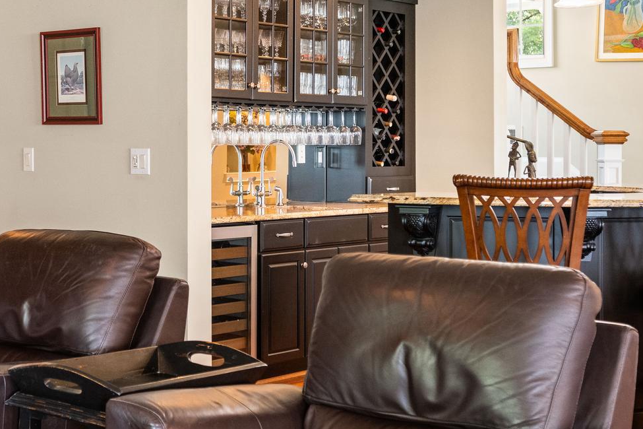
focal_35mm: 63
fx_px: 1125
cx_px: 111
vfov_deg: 21.6
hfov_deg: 30.9
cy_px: 185
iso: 1250
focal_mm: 30
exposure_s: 1/25
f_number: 4
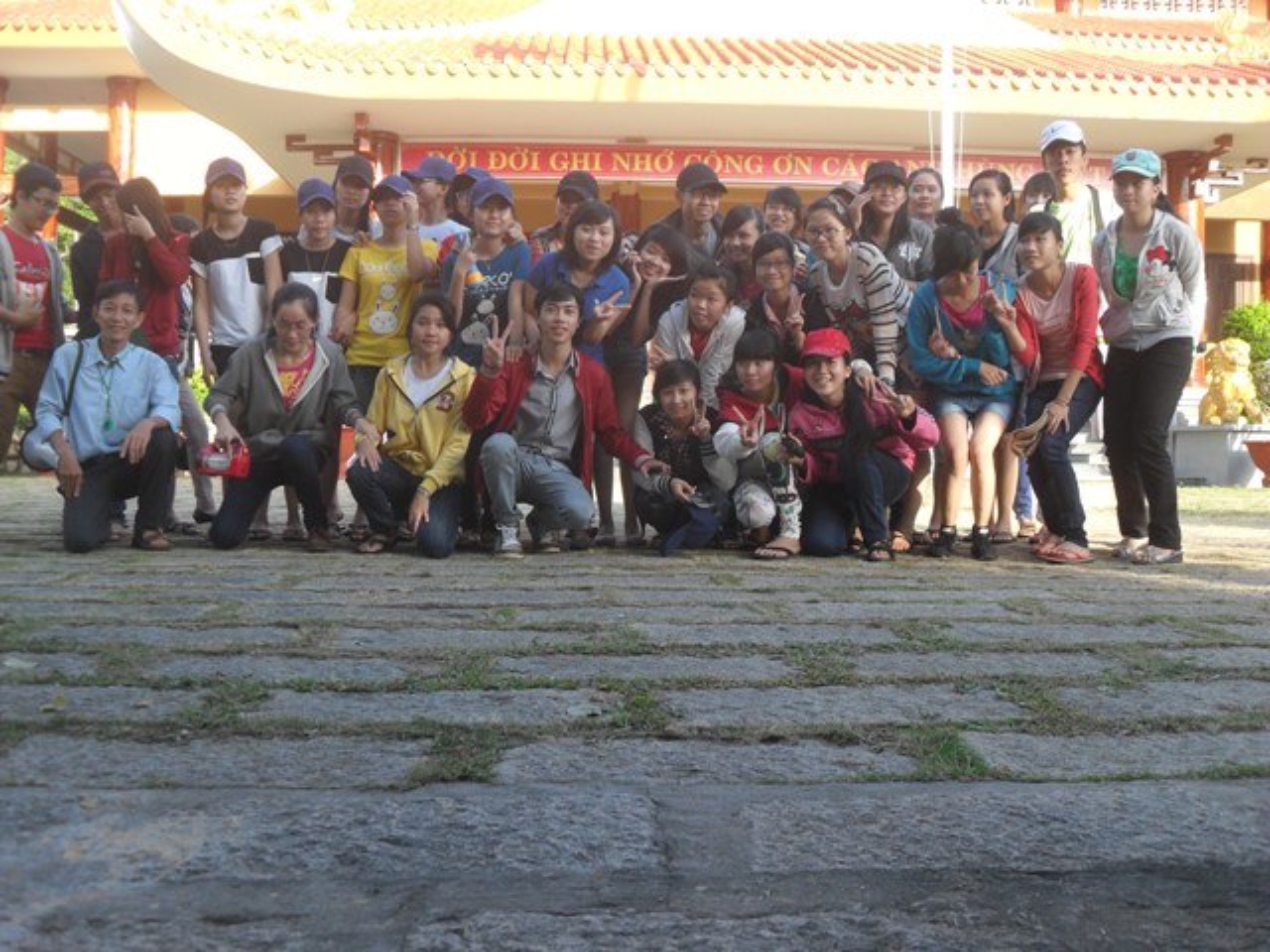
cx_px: 635
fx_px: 1284
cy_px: 476
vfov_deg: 40.7
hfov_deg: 52.6
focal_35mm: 35
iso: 100
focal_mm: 6.2
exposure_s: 1/125
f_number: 2.8
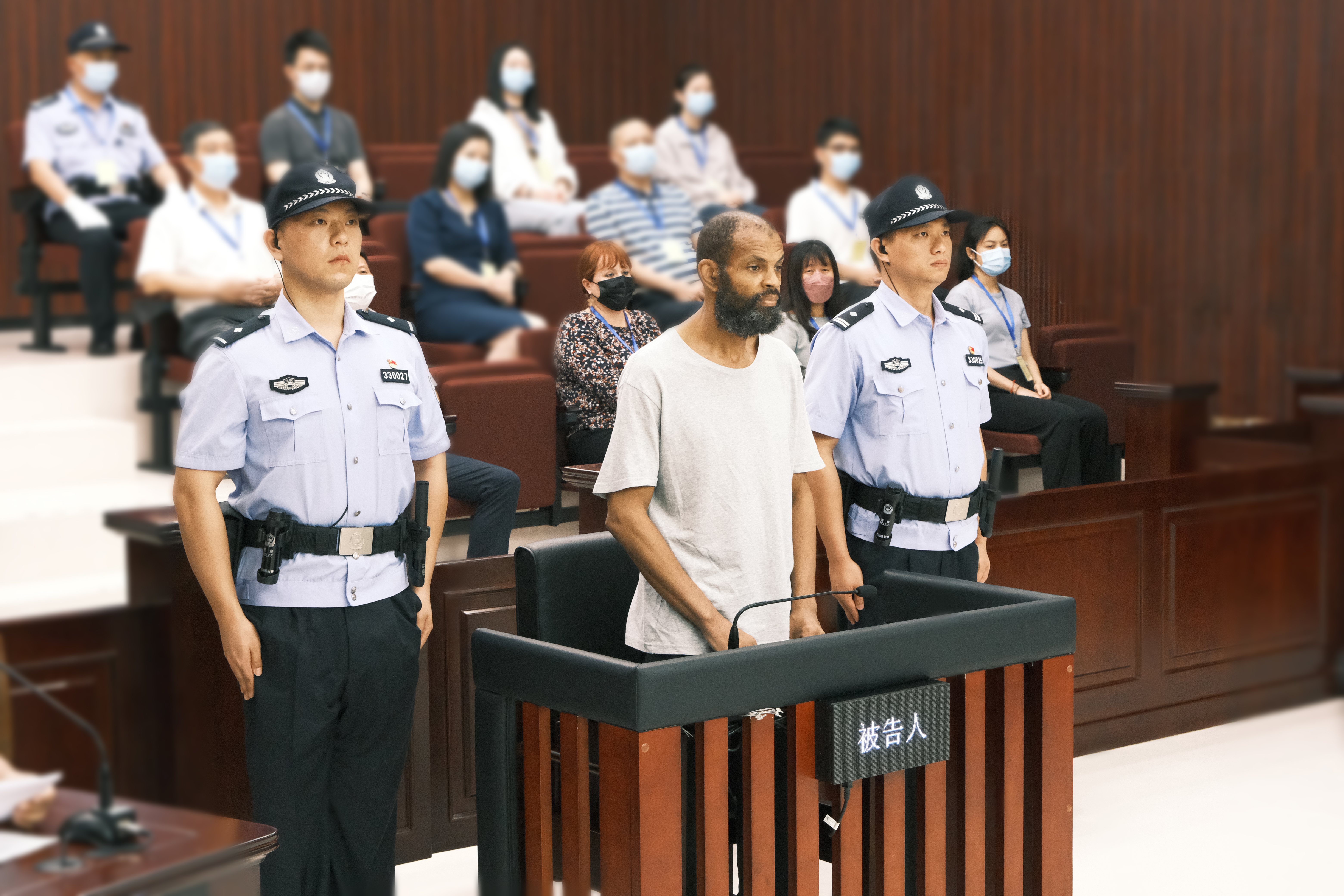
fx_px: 2314
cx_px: 672
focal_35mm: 62
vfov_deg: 21.9
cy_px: 448
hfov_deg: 32.4
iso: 8000
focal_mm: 41.1
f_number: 5.6
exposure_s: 1/200
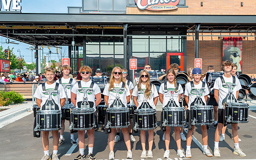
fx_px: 293
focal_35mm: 42
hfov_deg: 47.0
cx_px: 148
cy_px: 85
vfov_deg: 30.5
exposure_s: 1/2000
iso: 1250
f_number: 11
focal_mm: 32
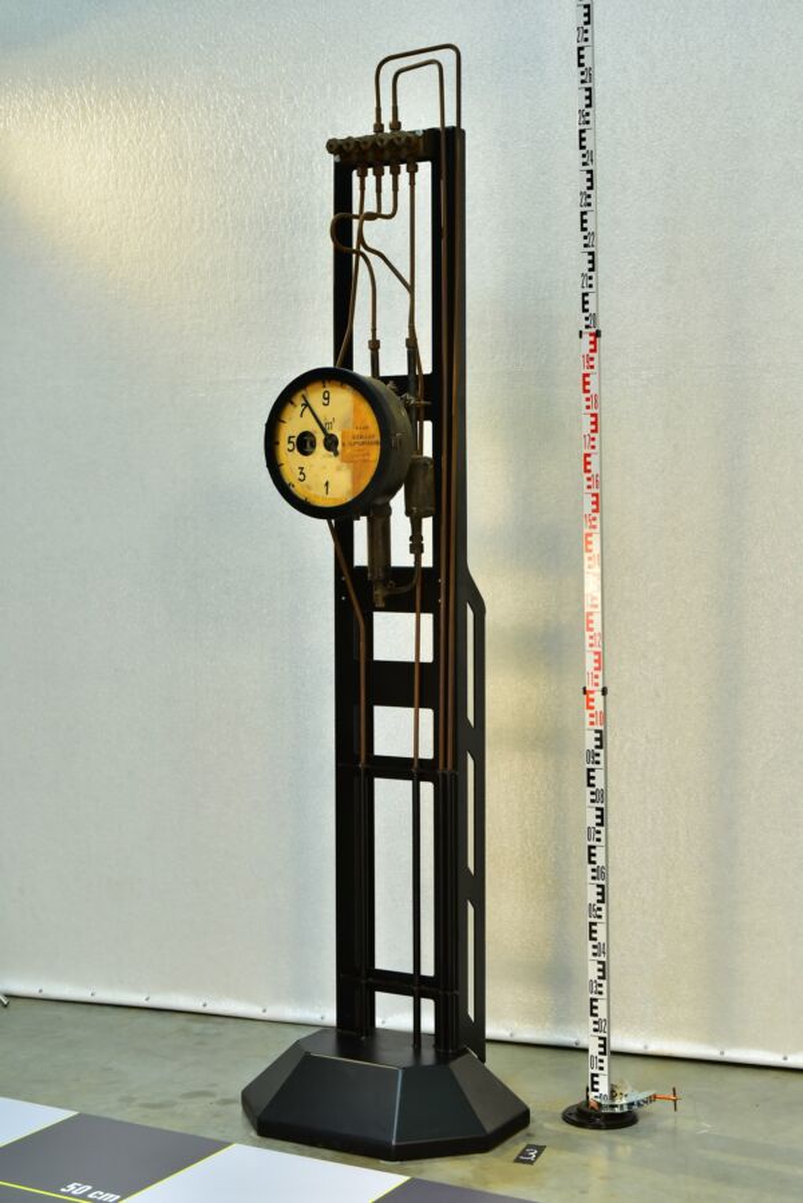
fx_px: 1839
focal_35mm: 55
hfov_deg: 24.6
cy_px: 602
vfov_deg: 36.2
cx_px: 402
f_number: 10
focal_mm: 55
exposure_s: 1/20
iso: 500
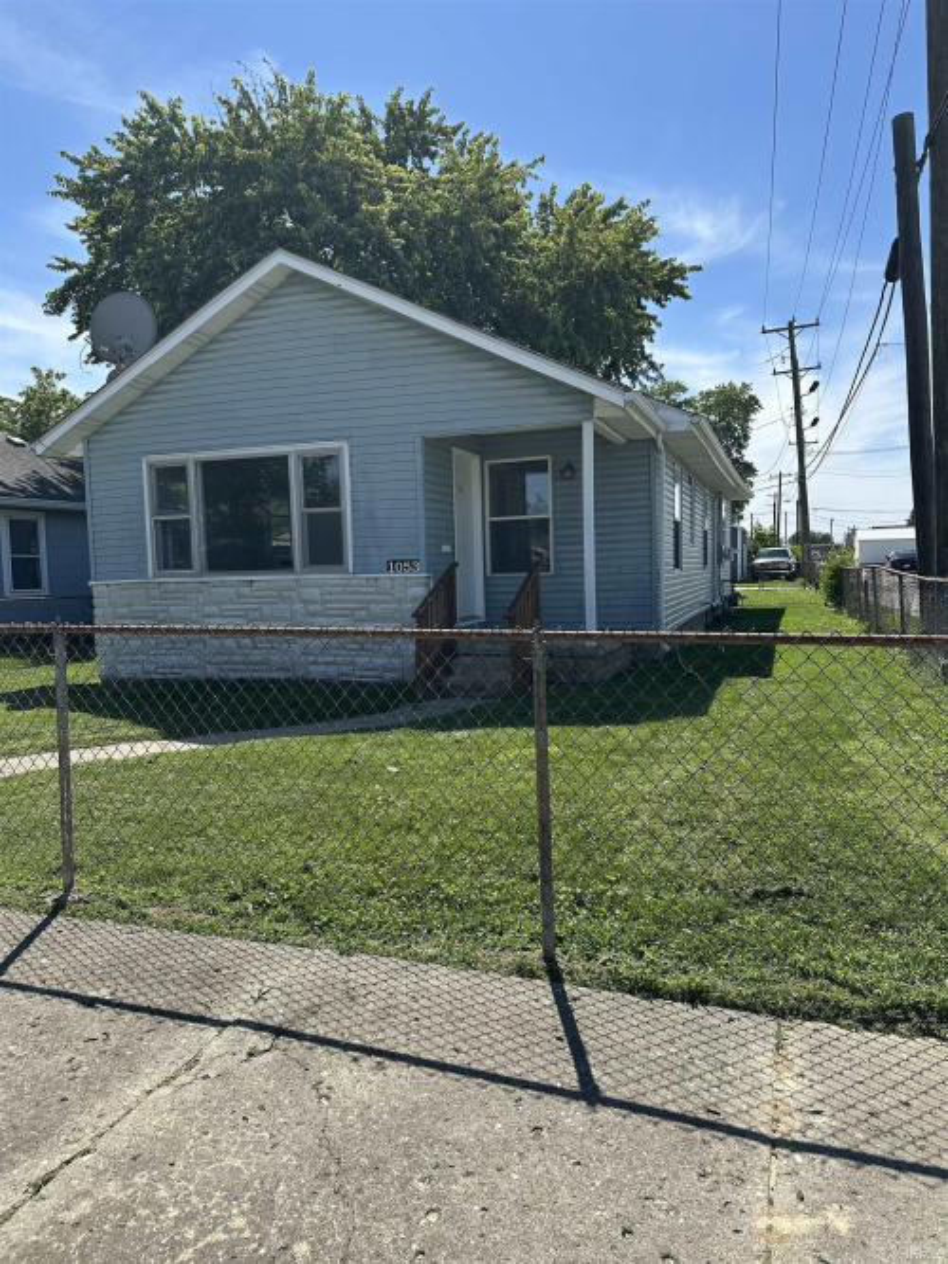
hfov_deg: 56.8
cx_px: 474
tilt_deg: -3.4
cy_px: 632
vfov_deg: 71.6
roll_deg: +1.3
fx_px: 877
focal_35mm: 24
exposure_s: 1/4184
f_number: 1.78
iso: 80
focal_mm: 6.86
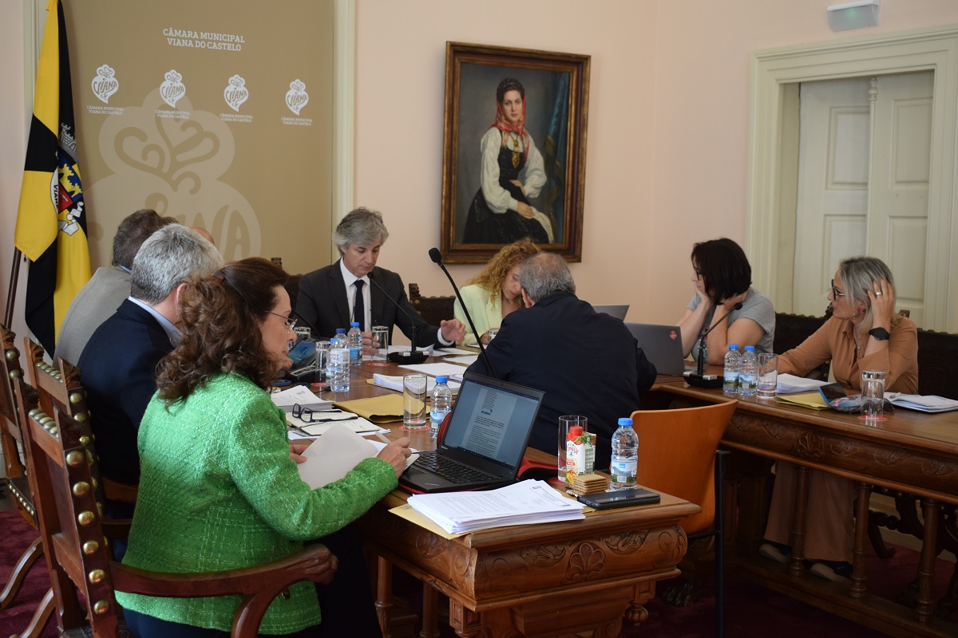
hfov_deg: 43.6
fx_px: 1197
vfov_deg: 29.9
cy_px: 319
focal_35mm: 45
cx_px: 479
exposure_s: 1/60
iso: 450
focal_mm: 30
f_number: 4.2
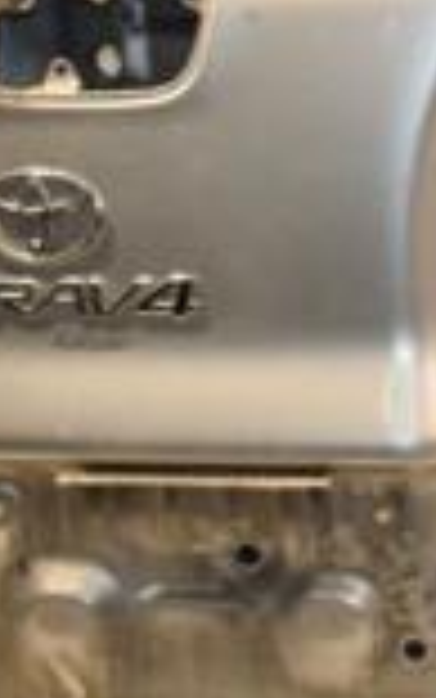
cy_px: 99
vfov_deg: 15.9
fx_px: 2469
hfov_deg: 9.5
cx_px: 859
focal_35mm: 130
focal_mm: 22
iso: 800
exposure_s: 1/200
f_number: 7.1
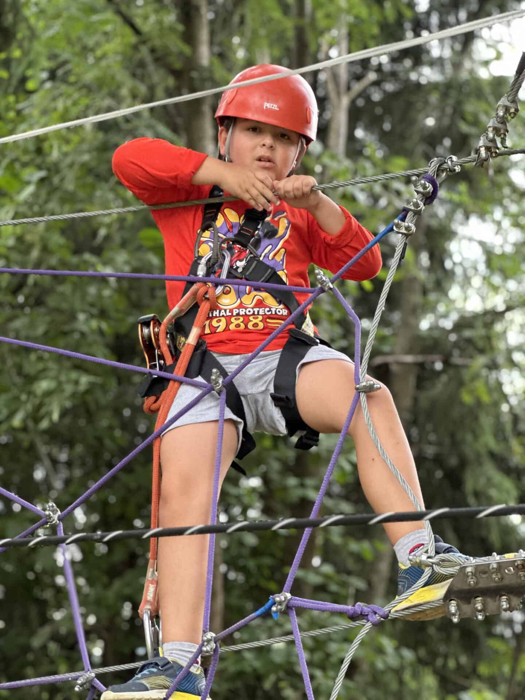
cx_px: 262
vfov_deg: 25.3
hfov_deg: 19.1
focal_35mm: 77
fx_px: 1557
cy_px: 350
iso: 250
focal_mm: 9
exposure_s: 1/89
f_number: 2.8
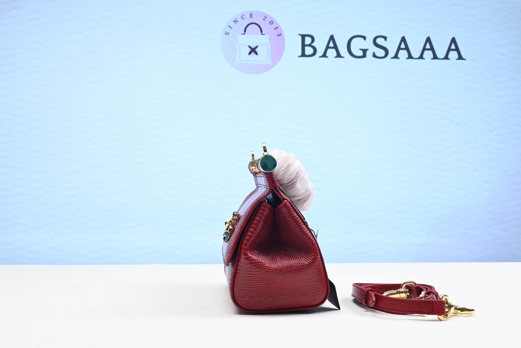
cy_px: 174
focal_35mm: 42
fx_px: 608
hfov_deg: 46.4
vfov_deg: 31.9
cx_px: 260
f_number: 16
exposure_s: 1/2
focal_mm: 42
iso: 100
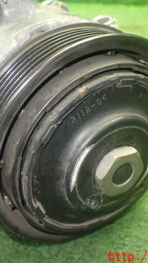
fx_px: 307
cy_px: 132
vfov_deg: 46.4
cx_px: 65
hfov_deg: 27.1
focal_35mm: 44
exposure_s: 1/60
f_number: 2.3
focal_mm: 5.4
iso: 800
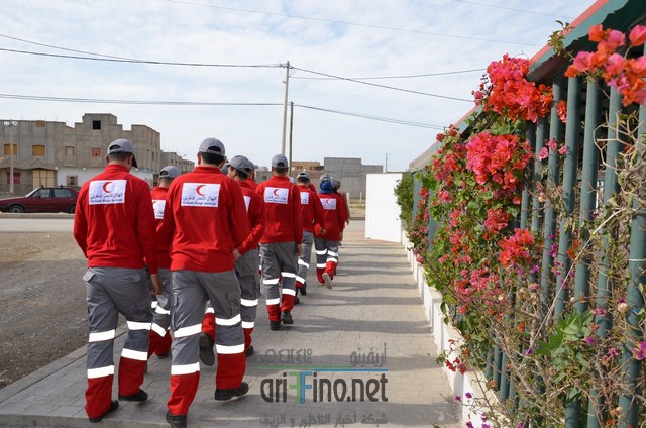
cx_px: 323
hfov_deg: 67.5
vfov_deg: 47.7
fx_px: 484
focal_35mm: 27
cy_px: 214
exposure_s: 1/250
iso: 100
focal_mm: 18
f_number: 6.3
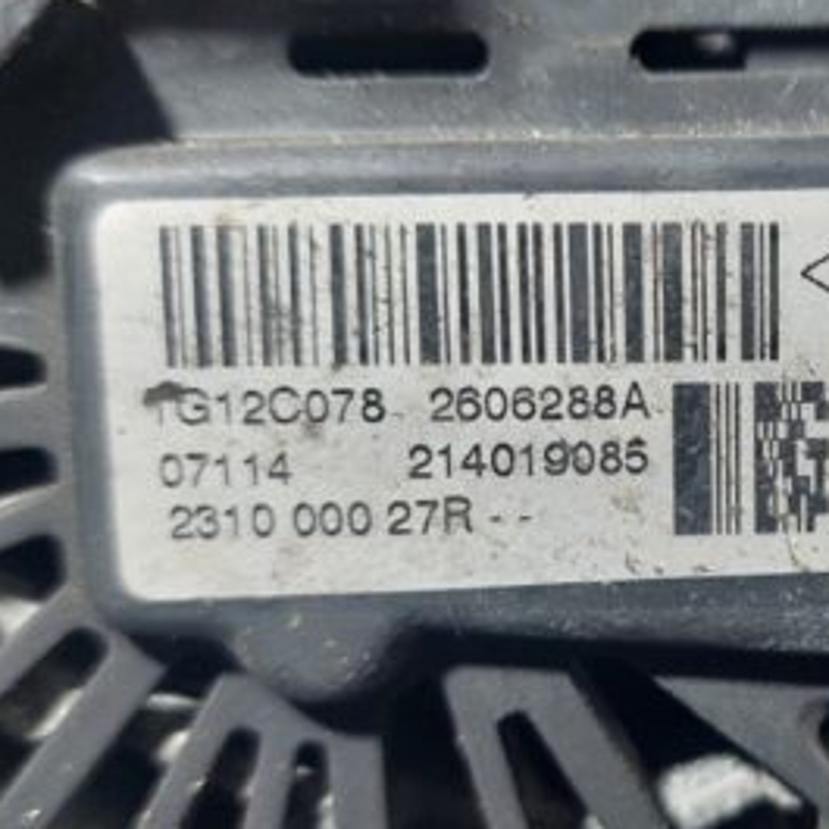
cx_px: 710
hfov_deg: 32.7
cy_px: 438
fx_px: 1355
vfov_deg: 34.0
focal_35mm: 50
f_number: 1.8
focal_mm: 5.23
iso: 64
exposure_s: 1/50
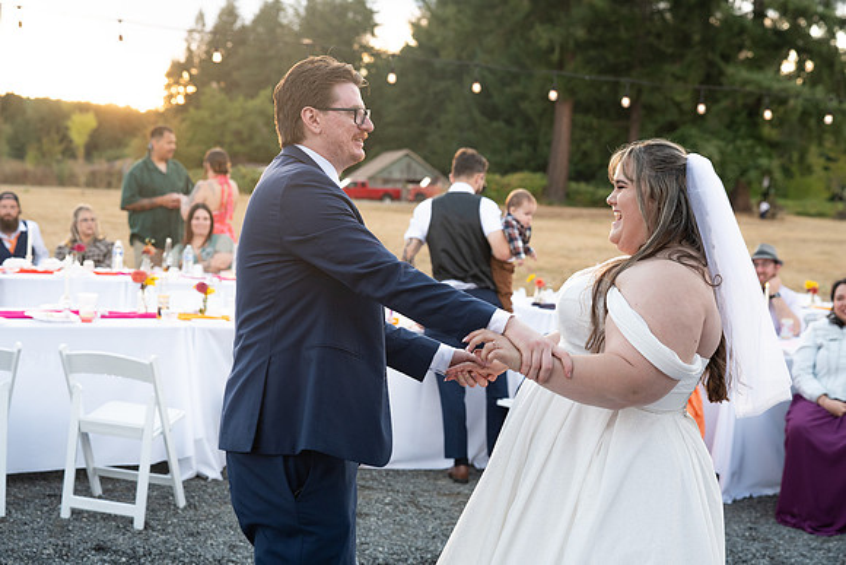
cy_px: 282
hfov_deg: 35.6
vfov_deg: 24.2
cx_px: 423
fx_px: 1316
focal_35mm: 56
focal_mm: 56
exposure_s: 1/500
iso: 1600
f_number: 4
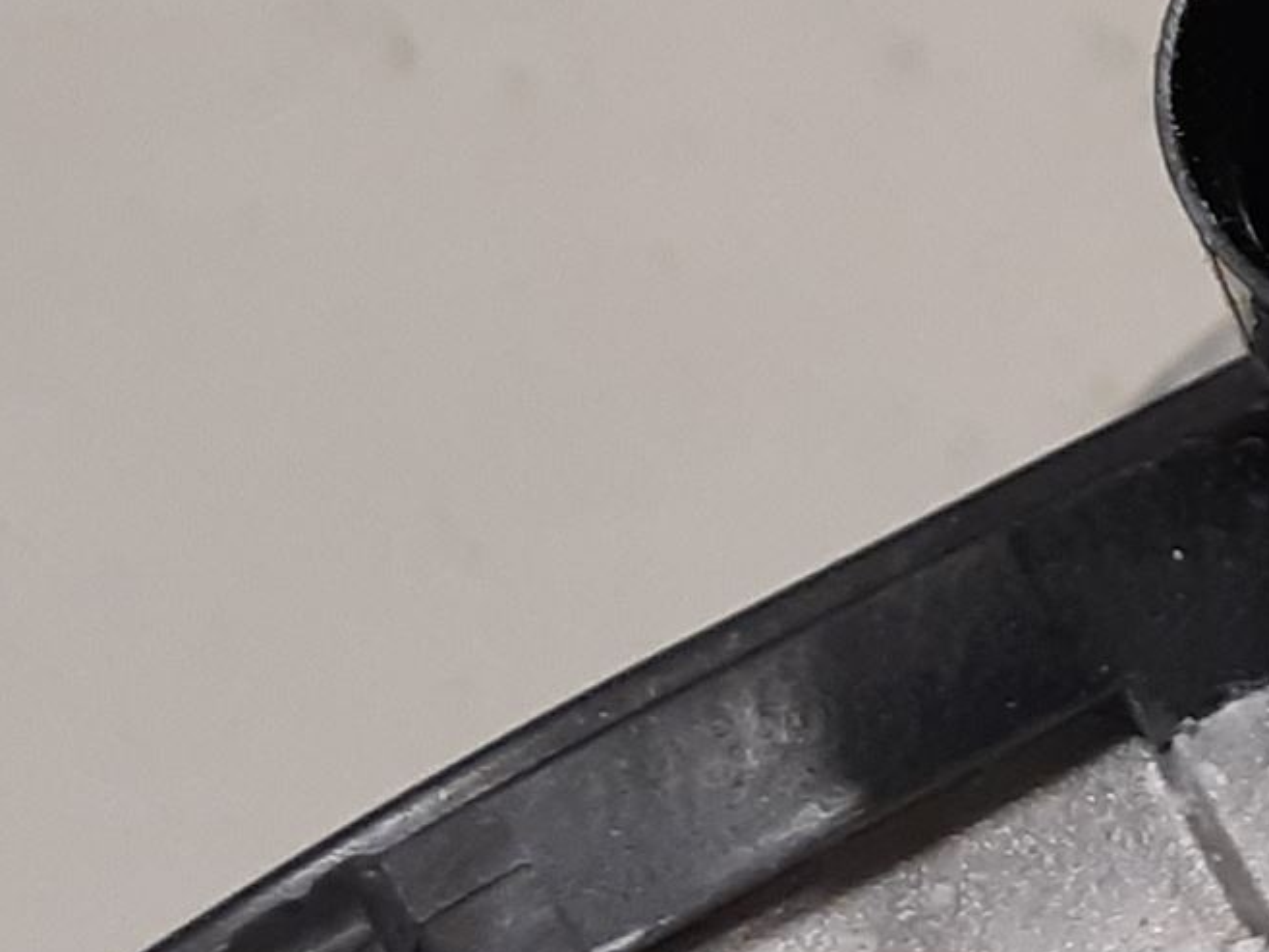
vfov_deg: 17.8
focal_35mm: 81
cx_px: 1588
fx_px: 2970
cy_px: -10
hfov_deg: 22.0
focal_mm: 3.93
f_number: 1.7
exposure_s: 1/50
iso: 125
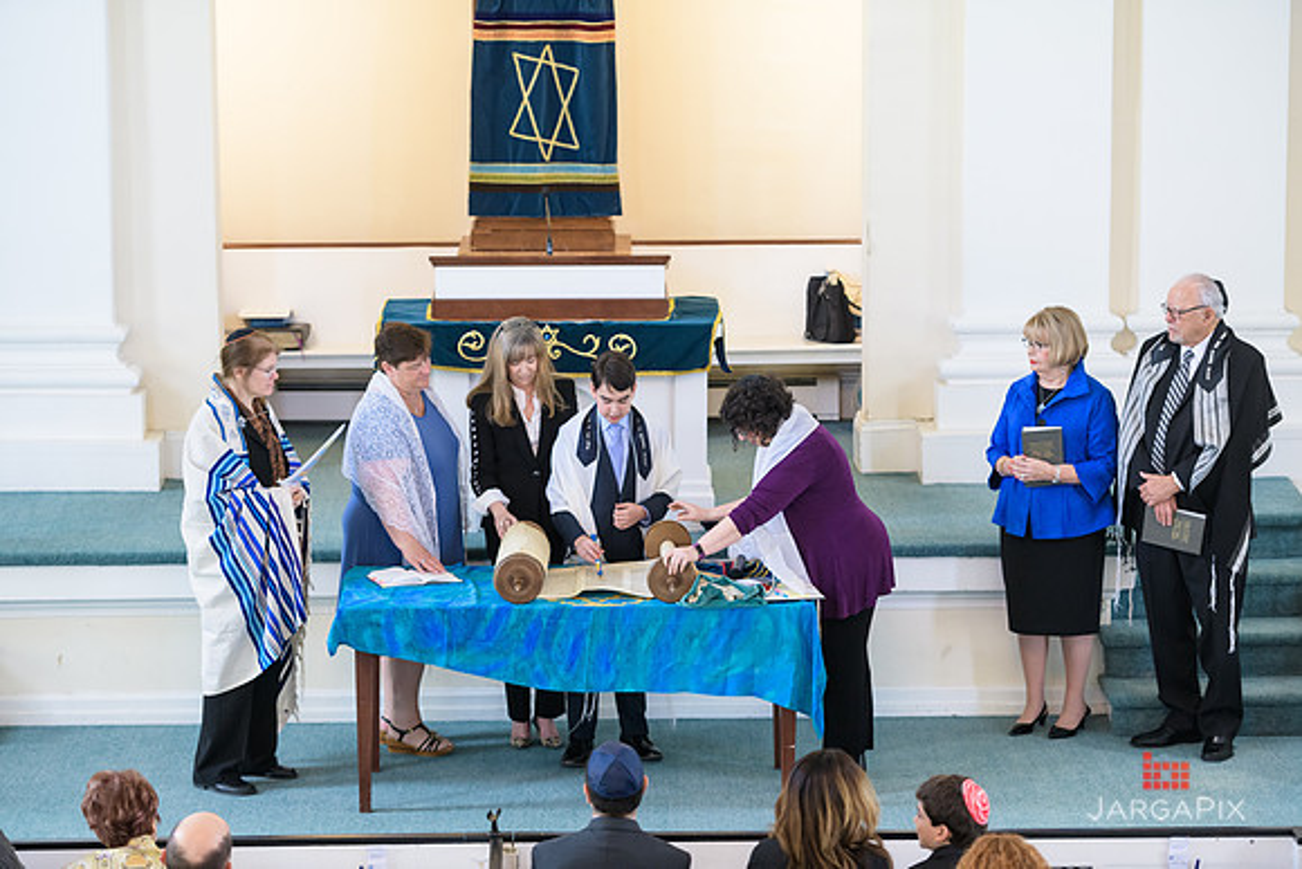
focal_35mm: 112
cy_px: 434
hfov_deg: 18.3
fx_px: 4051
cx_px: 651
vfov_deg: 12.2
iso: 1250
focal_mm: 112
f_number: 3.2
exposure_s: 1/125
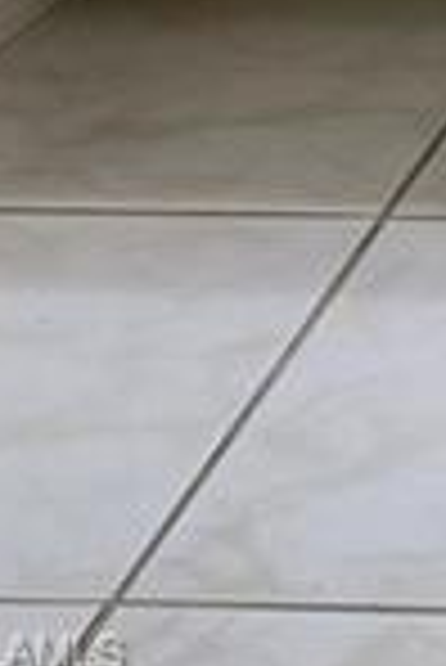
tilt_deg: +0.0
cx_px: 1171
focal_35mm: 140
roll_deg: -1.9
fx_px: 2595
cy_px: -1044
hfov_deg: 8.7
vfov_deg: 11.5
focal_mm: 4.25
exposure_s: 1/120
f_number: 1.8
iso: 64
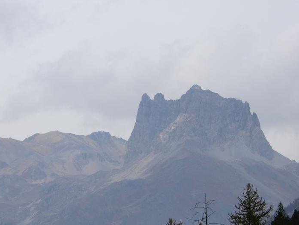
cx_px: 86
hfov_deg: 12.8
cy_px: 163
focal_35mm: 154
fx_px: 1331
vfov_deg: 9.6
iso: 80
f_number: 5
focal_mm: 18.7
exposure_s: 1/500
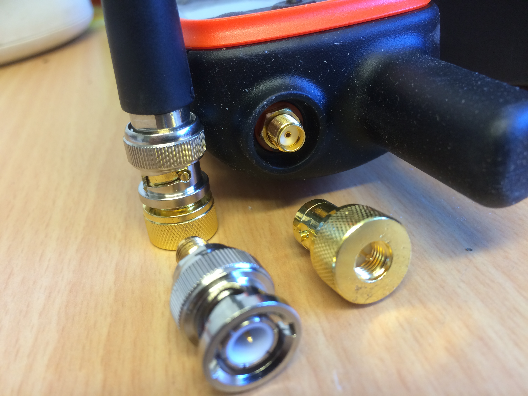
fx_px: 442
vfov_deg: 48.2
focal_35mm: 29
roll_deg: +6.7
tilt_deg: -31.4
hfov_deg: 61.7
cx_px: 264
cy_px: 198
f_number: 2.2
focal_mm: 4.15
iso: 64
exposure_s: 1/33
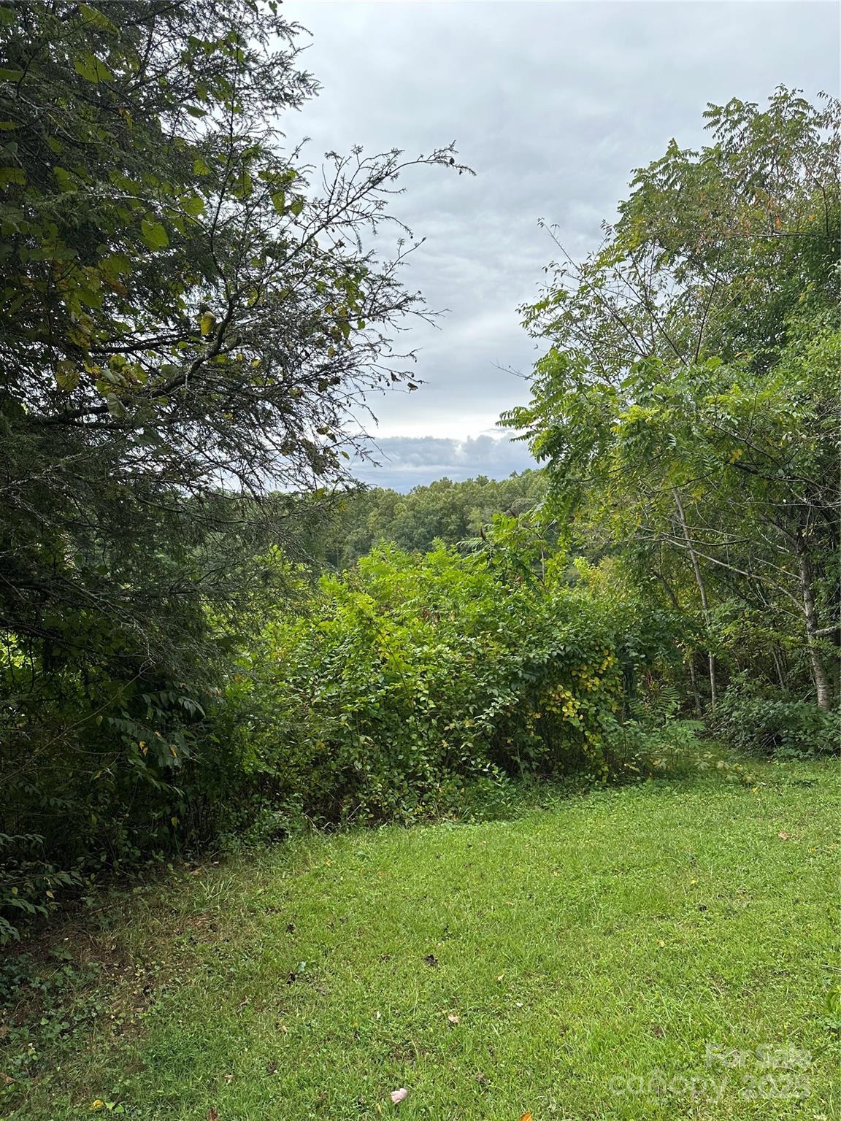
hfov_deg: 56.8
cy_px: 560
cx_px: 420
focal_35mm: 24
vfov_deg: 71.6
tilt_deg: -2.0
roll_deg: +0.7
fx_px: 777
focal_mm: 6.86
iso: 80
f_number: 1.78
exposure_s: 1/1517
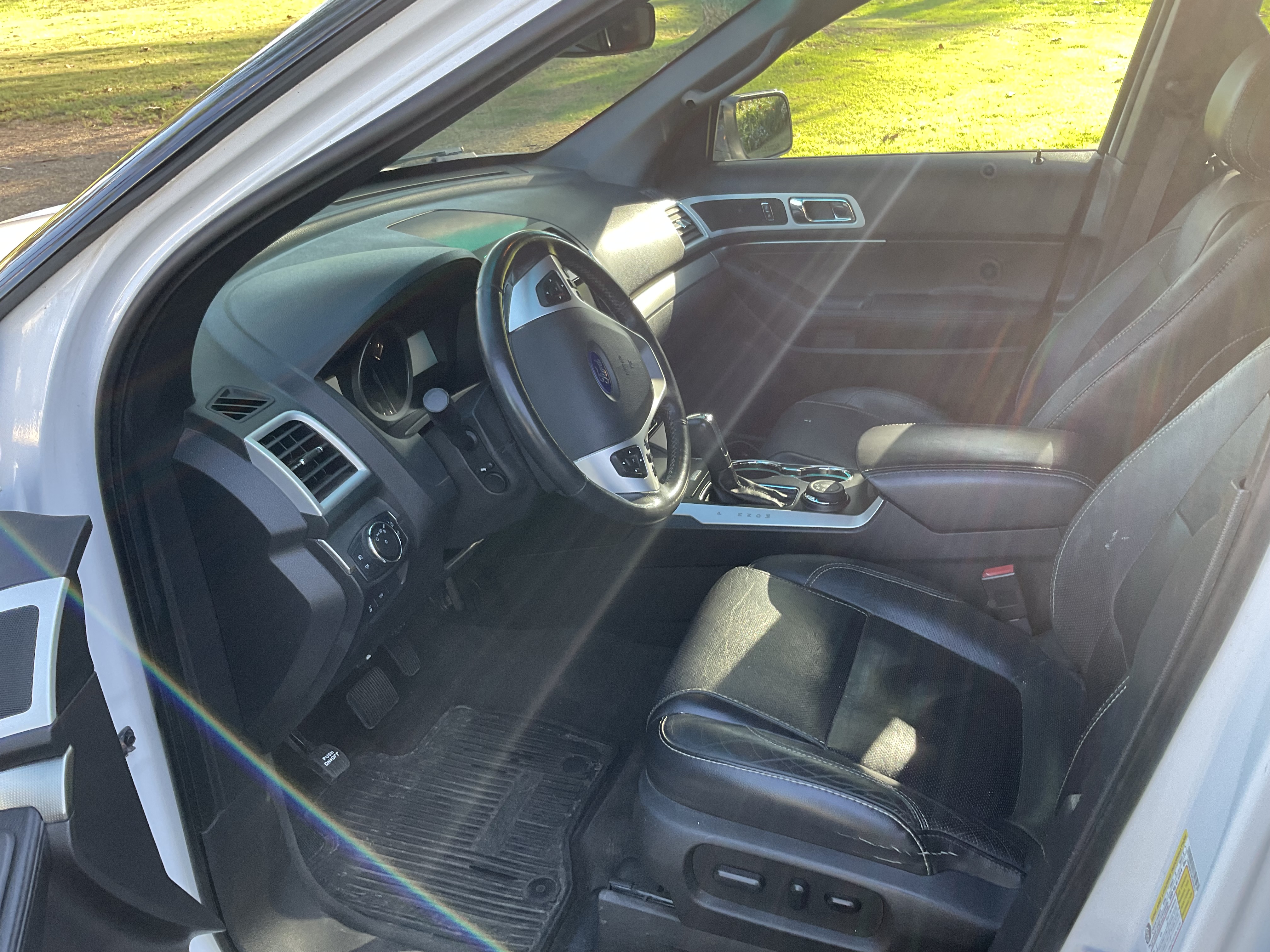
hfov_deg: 61.7
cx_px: 635
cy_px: 476
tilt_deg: -22.6
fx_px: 1064
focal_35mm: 29
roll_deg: +1.4
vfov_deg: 48.2
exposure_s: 1/120
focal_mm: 3
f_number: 1.8
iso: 50
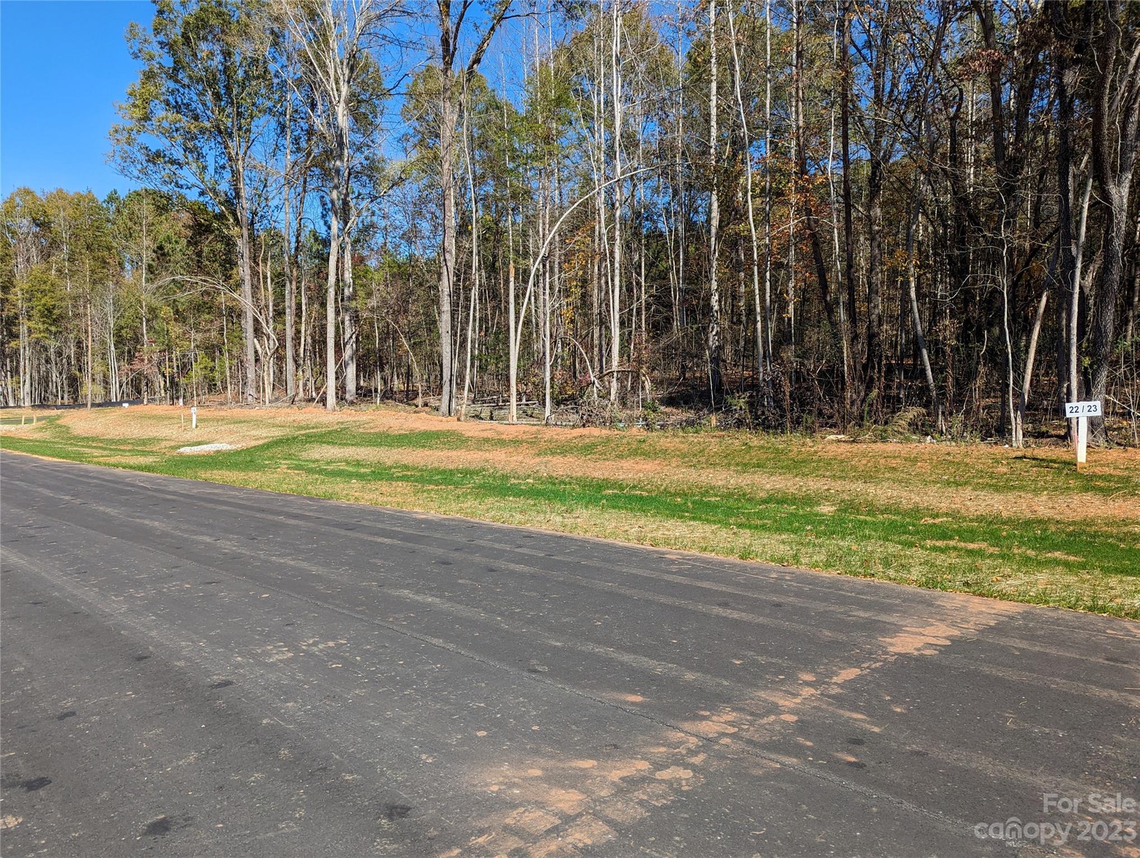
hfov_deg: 71.5
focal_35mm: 24
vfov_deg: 56.9
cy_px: 429
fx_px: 792
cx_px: 570
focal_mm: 6.81
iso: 45
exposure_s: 1/1451
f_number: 1.85
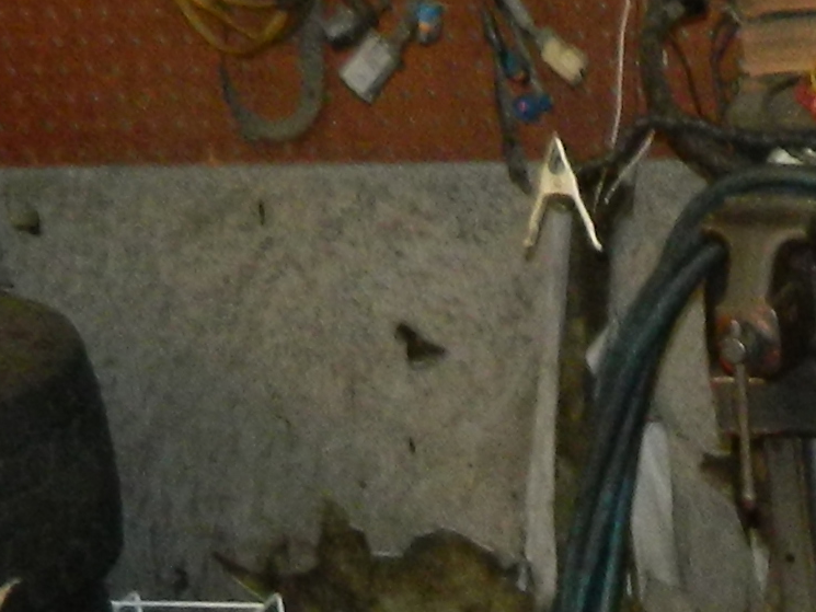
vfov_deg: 8.8
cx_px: 1405
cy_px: 1694
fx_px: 3419
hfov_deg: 12.6
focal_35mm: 145
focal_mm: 4.5
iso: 200
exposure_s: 1/30
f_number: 3.1
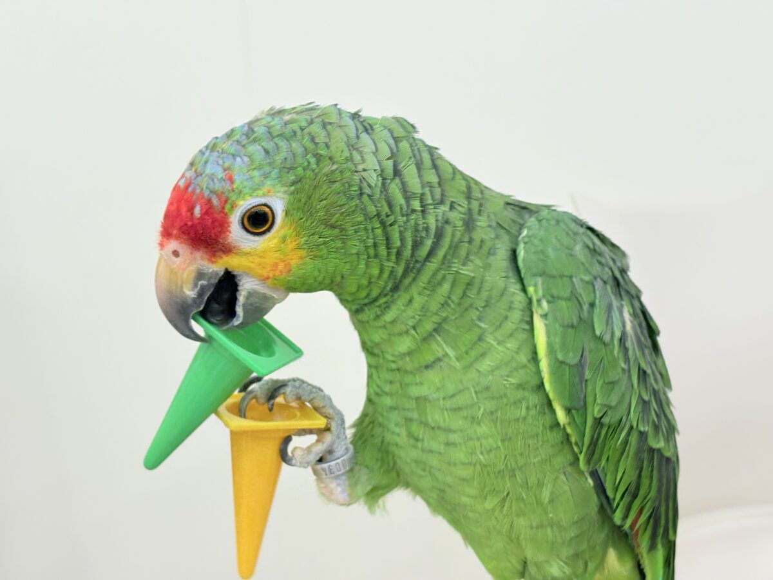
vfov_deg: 28.0
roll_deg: +1.7
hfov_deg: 36.8
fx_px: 1161
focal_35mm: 52
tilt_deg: -2.5
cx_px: 386
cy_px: 290
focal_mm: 5.96
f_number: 1.6
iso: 100
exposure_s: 1/100
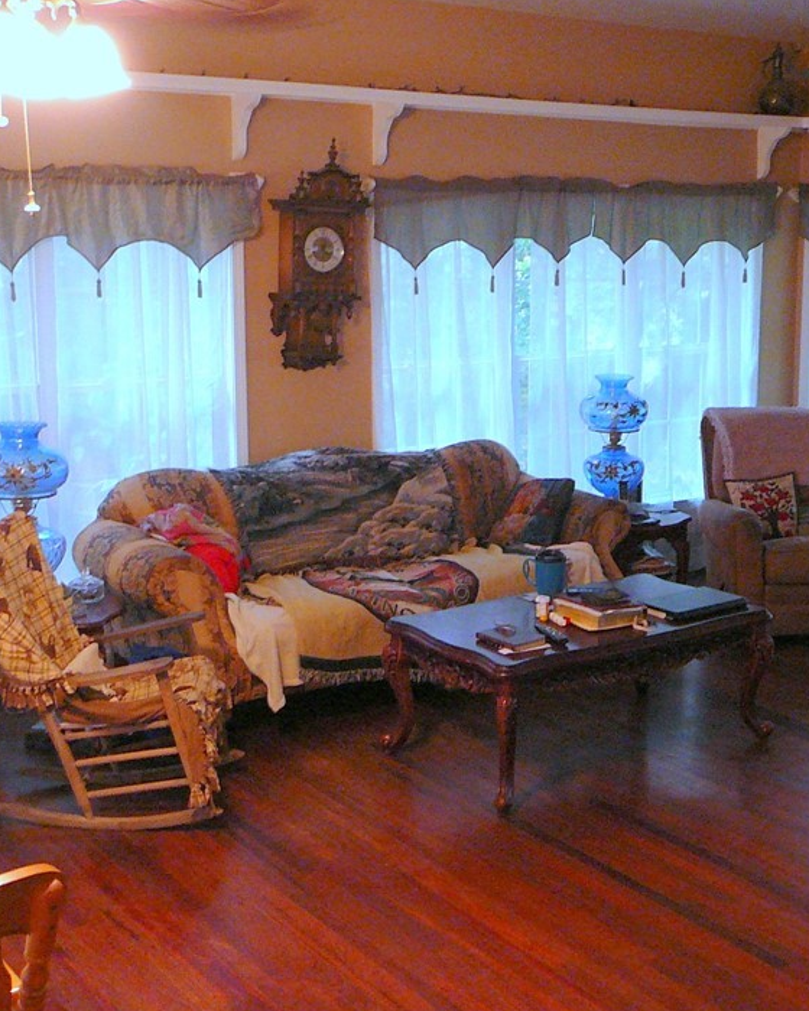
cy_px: 527
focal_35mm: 50
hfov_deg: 29.7
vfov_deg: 37.3
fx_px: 1496
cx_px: 630
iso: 200
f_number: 2.8
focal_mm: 5.2
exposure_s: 1/8
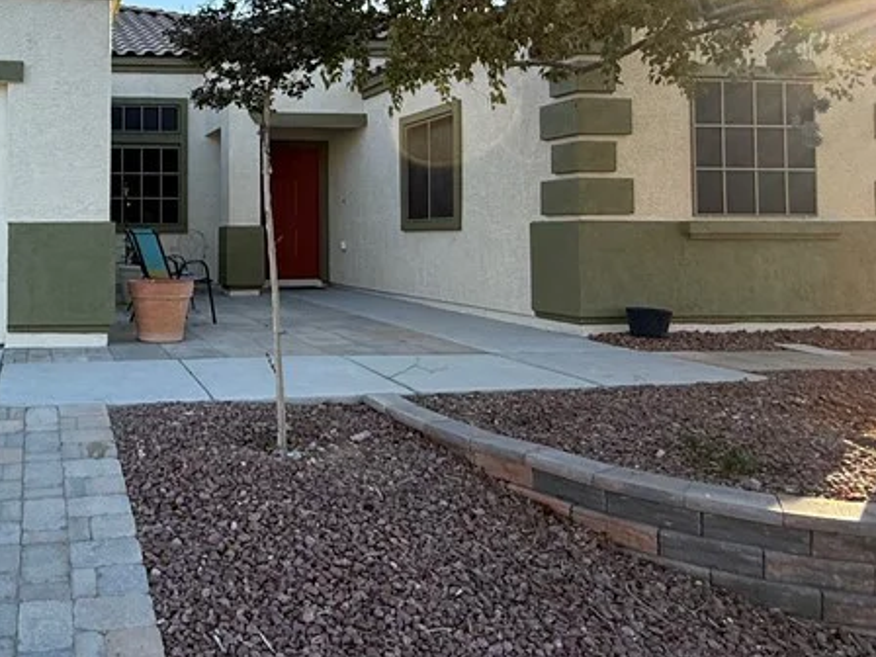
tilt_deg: +3.3
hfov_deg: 52.1
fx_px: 810
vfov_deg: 43.4
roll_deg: +0.1
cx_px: 141
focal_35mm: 32
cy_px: 207
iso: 64
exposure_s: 1/393
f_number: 2.2
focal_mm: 2.22
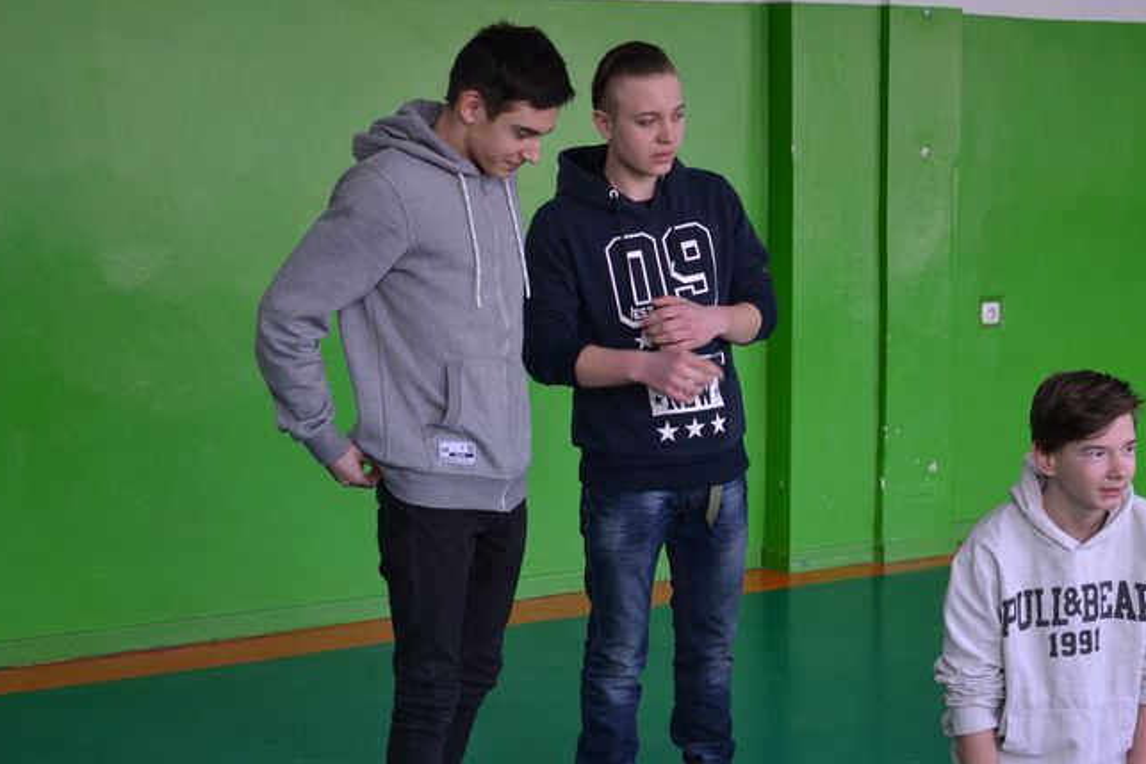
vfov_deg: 21.5
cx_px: 610
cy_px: 531
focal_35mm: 63
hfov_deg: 31.9
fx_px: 2006
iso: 400
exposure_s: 1/100
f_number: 5
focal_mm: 30
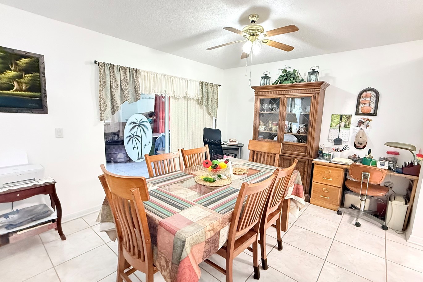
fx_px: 200
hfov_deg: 93.3
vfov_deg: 70.5
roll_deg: -0.7
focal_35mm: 17
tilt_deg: -7.9
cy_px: 144
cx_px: 207
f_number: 2.2
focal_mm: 2.22
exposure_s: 1/60
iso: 1000
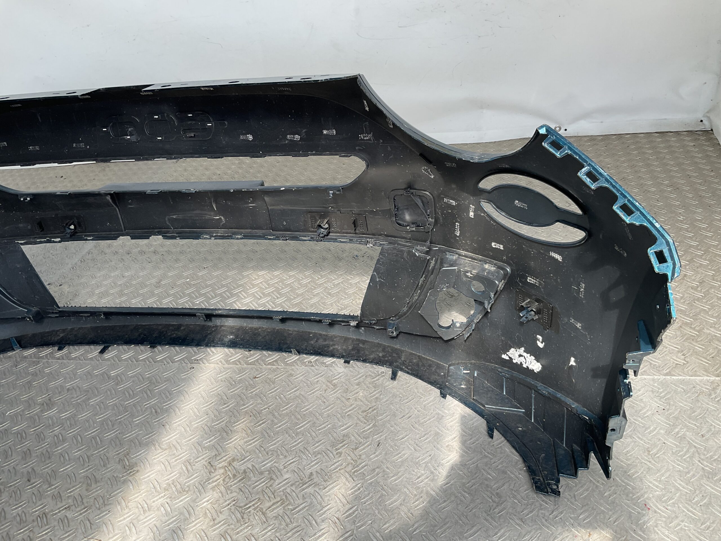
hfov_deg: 61.7
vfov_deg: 48.2
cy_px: 270
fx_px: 604
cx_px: 360
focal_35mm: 29
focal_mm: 3
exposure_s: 1/232
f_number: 1.8
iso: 16
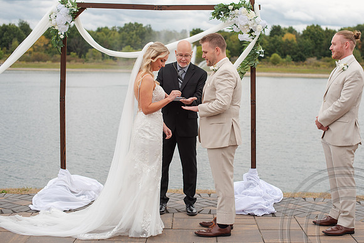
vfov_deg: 24.0
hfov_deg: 35.3
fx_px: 571
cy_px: 107
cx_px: 204
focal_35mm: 56
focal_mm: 50
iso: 100
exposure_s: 1/800
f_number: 3.2
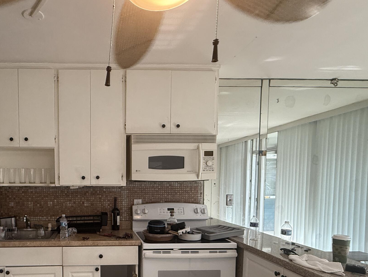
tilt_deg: -3.8
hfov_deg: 64.2
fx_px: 276
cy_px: 199
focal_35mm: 26
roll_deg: +0.6
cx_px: 103
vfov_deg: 51.4
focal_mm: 2.22
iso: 250
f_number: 2.2
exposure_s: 1/120
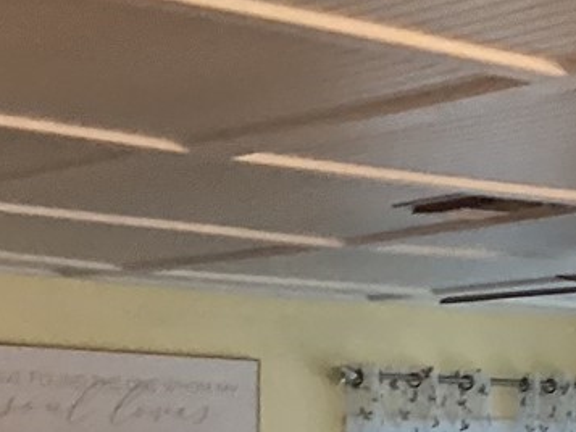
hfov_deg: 13.8
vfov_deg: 10.4
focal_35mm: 139
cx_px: 691
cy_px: 604
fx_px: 2314
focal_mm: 3.3
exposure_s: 1/60
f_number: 2.4
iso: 160
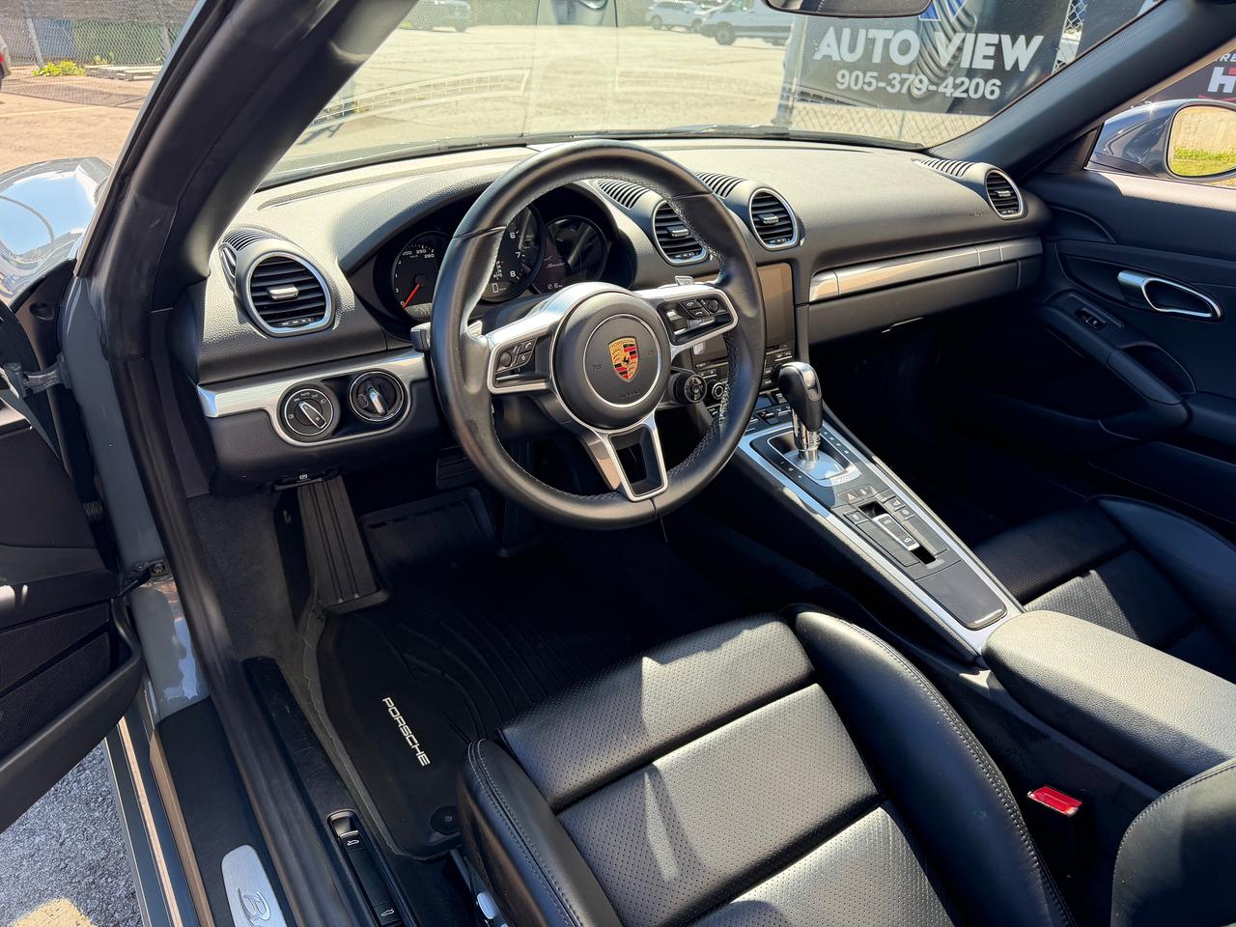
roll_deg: -1.6
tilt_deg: -27.4
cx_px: 618
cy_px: 464
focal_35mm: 24
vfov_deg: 56.8
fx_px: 857
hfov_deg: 71.6
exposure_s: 1/383
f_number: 1.78
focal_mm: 6.76
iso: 100
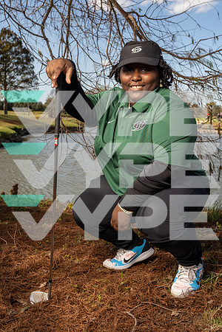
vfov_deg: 44.5
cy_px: 166
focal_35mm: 44
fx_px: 407
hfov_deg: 30.5
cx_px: 111
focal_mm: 44
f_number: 8
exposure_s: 1/250
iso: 125
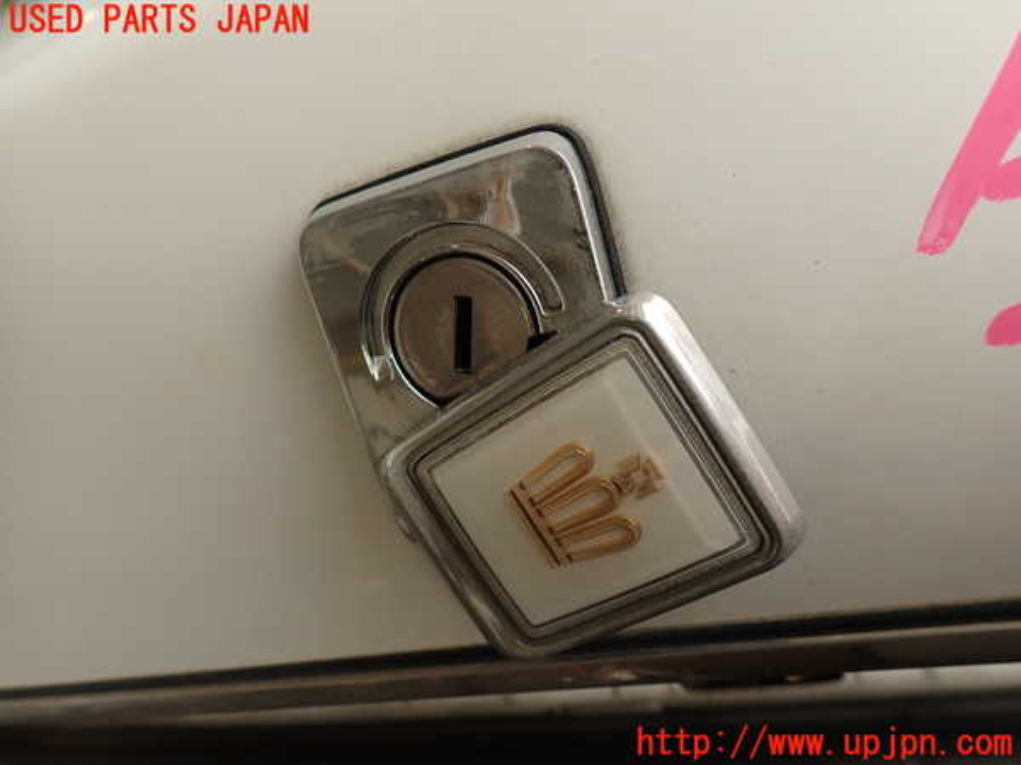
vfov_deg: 54.9
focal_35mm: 25
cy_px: 382
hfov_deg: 69.4
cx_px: 510
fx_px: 737
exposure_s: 1/160
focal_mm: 4.5
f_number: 2.8
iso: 100
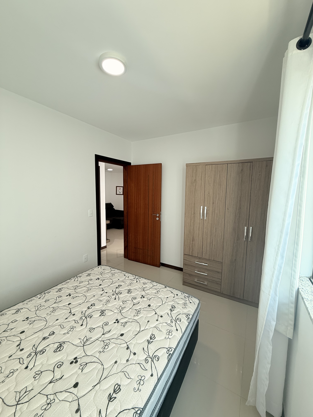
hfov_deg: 85.7
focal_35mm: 14
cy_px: 208
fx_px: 169
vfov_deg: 102.1
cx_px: 156
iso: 100
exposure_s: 1/99
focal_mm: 2.22
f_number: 2.2
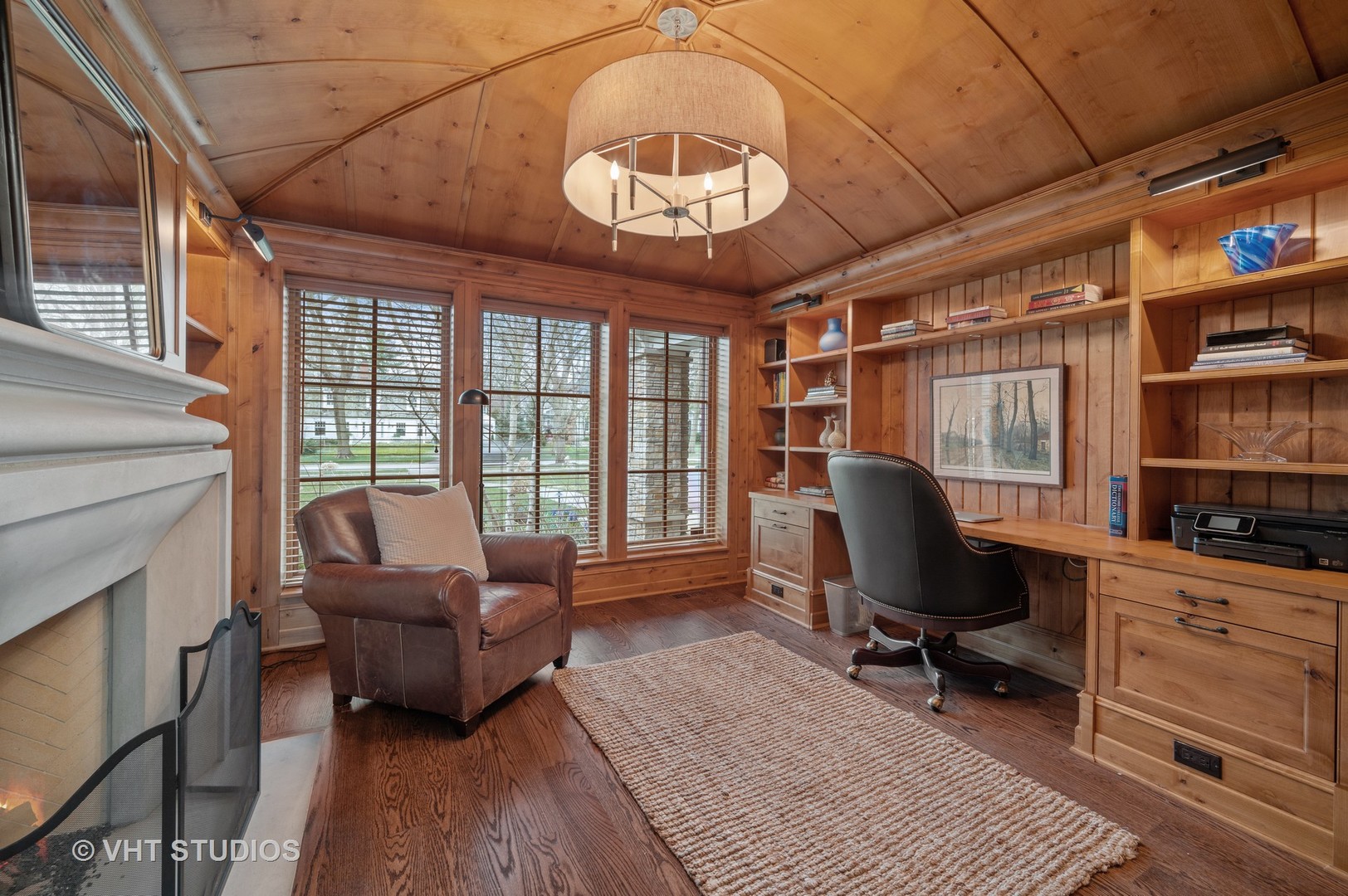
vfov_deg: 81.1
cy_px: 448
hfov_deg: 104.3
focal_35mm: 14
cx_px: 674
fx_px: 524
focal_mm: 14
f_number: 8
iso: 200
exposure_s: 6
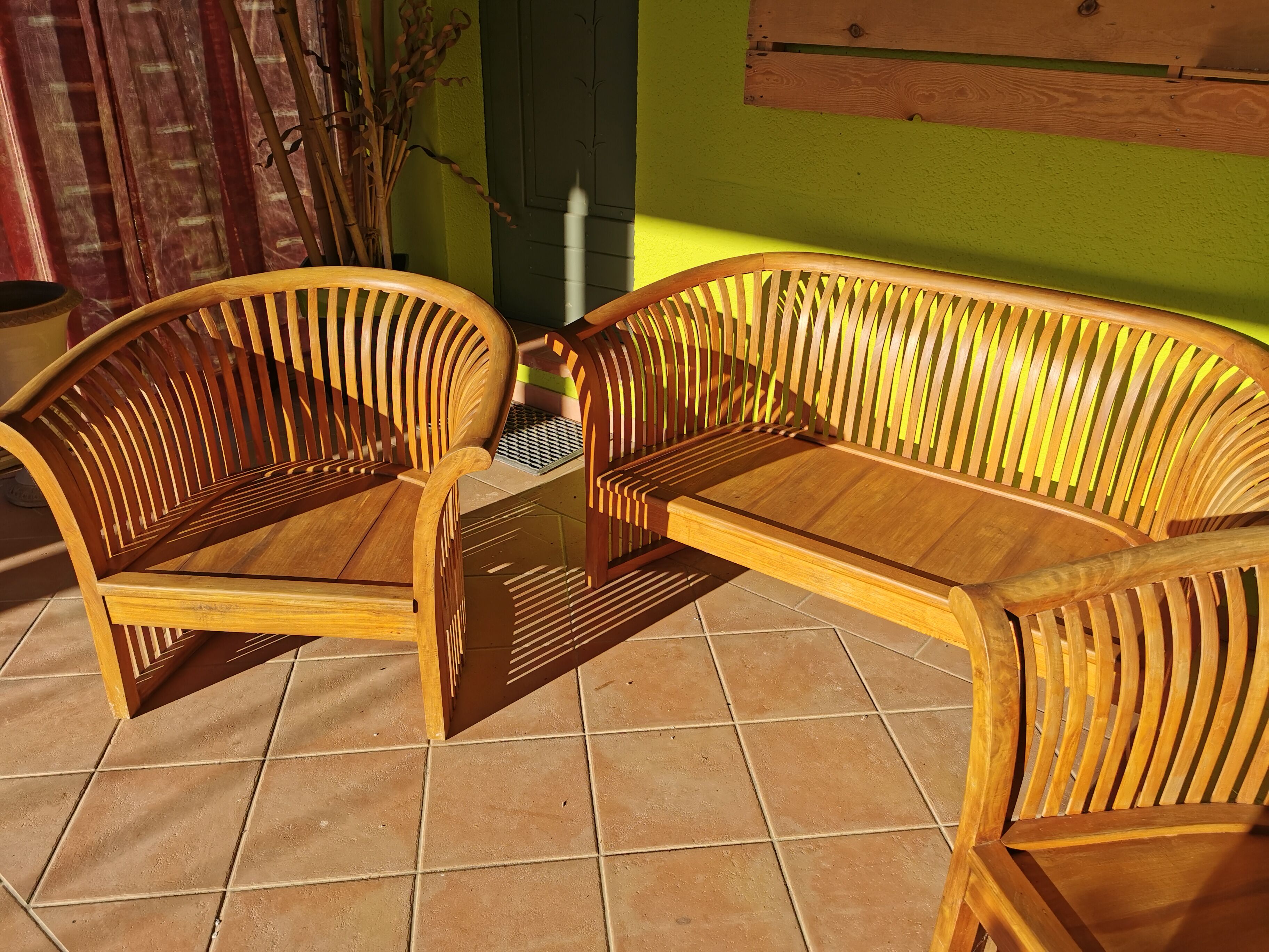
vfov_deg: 51.4
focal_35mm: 27
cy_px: 476
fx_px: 990
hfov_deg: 65.3
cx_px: 634
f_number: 1.6
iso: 50
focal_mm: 5.56
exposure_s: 1/5236
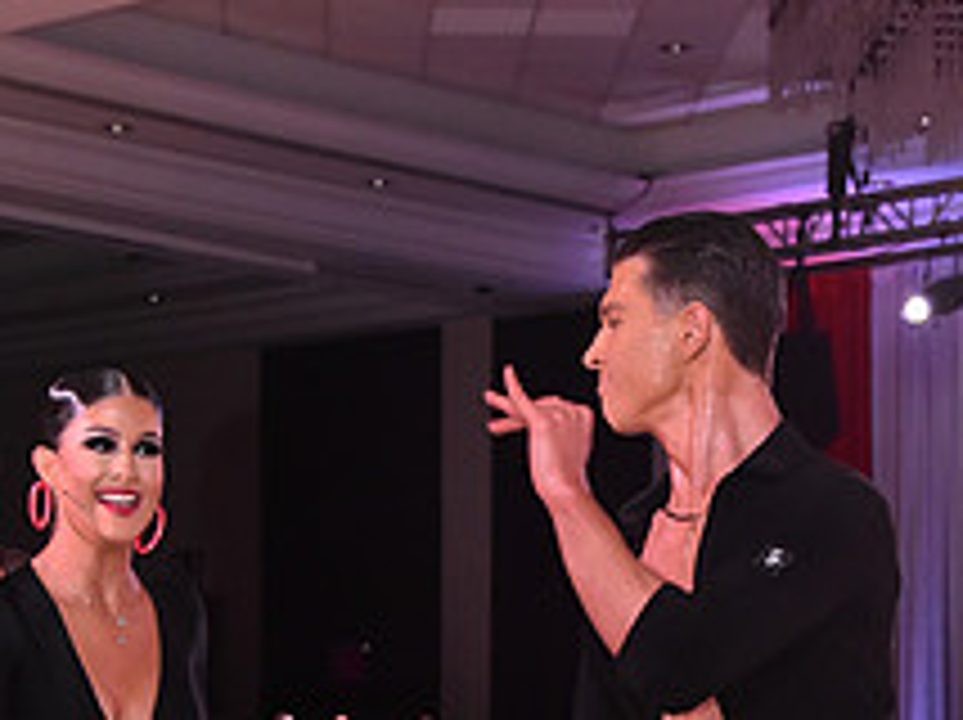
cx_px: 470
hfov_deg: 16.4
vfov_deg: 12.0
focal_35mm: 120
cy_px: 909
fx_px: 3335
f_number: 6.3
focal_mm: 46
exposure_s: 1/320
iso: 2500
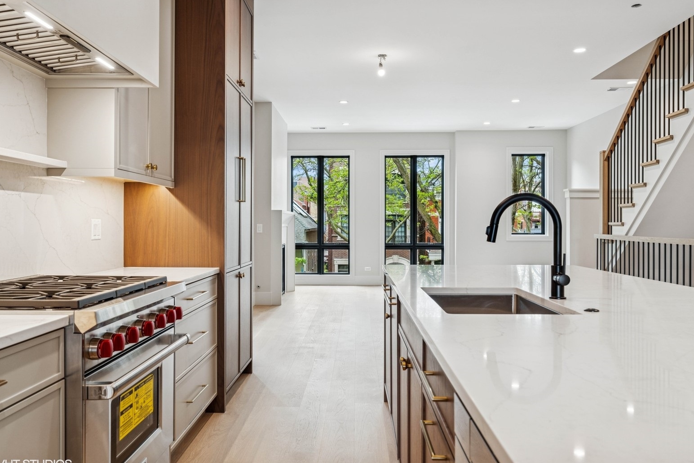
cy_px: 235
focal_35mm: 29
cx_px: 338
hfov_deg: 63.6
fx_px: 559
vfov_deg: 45.0
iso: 320
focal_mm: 28
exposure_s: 1/25
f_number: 8
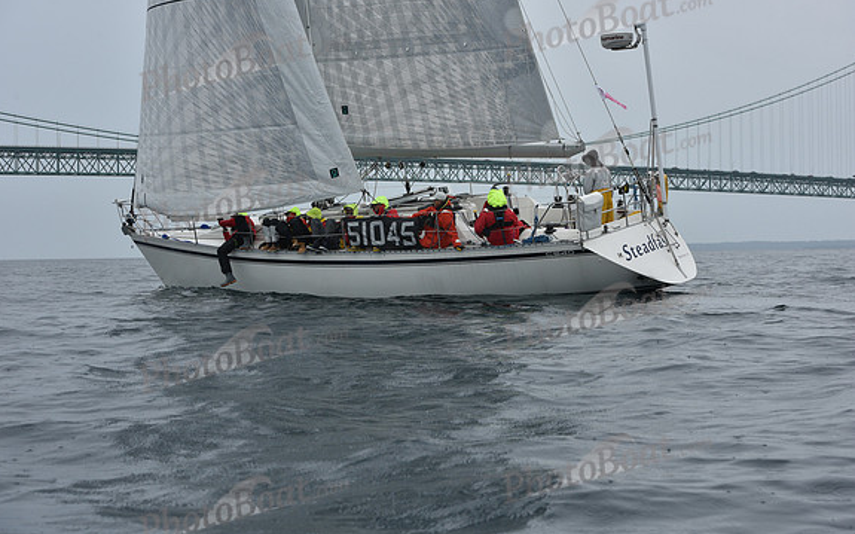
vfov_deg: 18.1
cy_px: 257
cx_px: 427
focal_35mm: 72
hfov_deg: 28.6
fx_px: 1677
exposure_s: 1/800
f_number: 8
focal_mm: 70
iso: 250
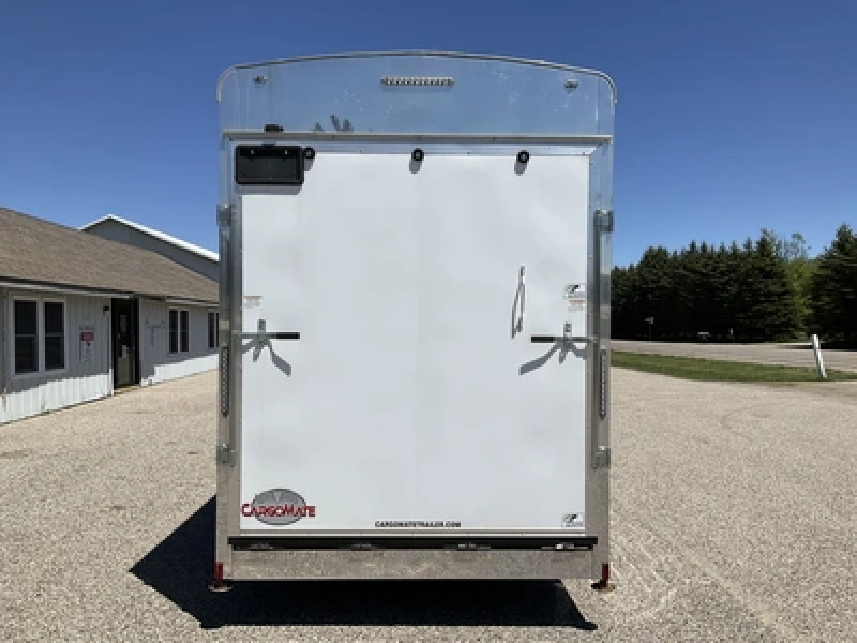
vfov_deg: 48.2
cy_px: 322
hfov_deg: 61.7
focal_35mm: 29
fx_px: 718
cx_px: 428
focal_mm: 3
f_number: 1.8
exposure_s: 1/4065
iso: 25
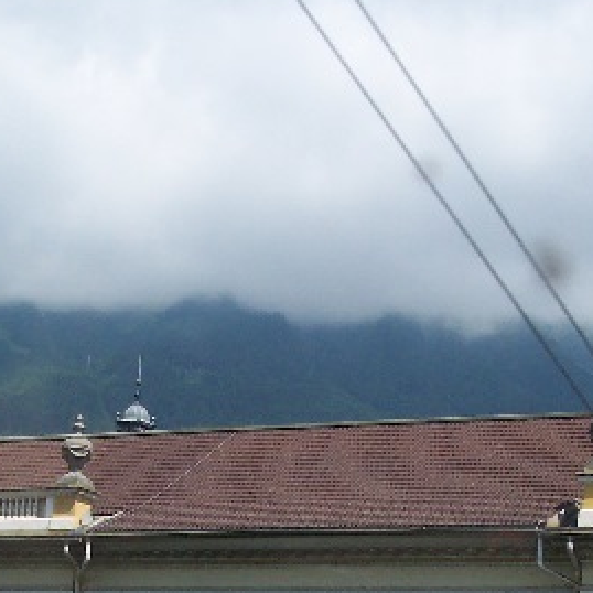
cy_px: 633
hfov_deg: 17.4
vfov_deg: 16.9
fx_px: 1938
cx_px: 289
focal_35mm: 100
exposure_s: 1/350
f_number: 4.8
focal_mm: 8
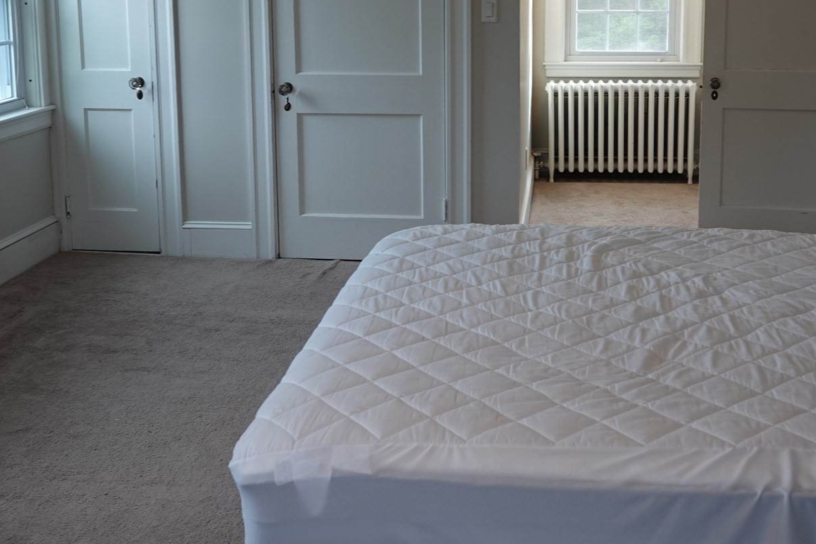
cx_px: 465
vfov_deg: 29.8
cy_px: 112
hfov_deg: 44.4
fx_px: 997
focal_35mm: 44
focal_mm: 9.63
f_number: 2.5
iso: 100
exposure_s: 1/50
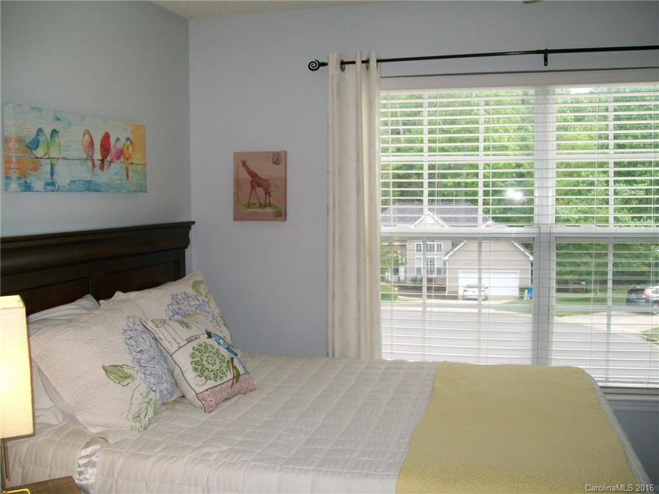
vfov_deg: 39.7
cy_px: 247
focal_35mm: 36
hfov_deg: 51.4
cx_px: 330
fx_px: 685
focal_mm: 6
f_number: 2.7
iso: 64
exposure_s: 1/60
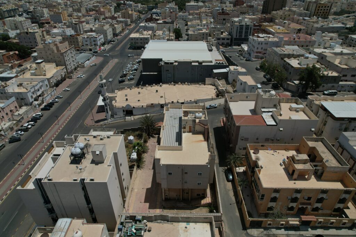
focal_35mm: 22
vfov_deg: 57.2
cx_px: 178
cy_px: 118
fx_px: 218
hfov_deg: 78.6
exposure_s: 1/8000
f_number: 2.8
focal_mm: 8.38
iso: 110
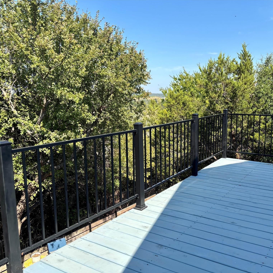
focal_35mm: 31
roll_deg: -0.4
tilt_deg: -8.7
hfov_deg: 51.5
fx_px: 277
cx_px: 184
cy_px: 138
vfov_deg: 52.5
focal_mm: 5.96
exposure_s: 1/1543
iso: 50
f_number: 1.6
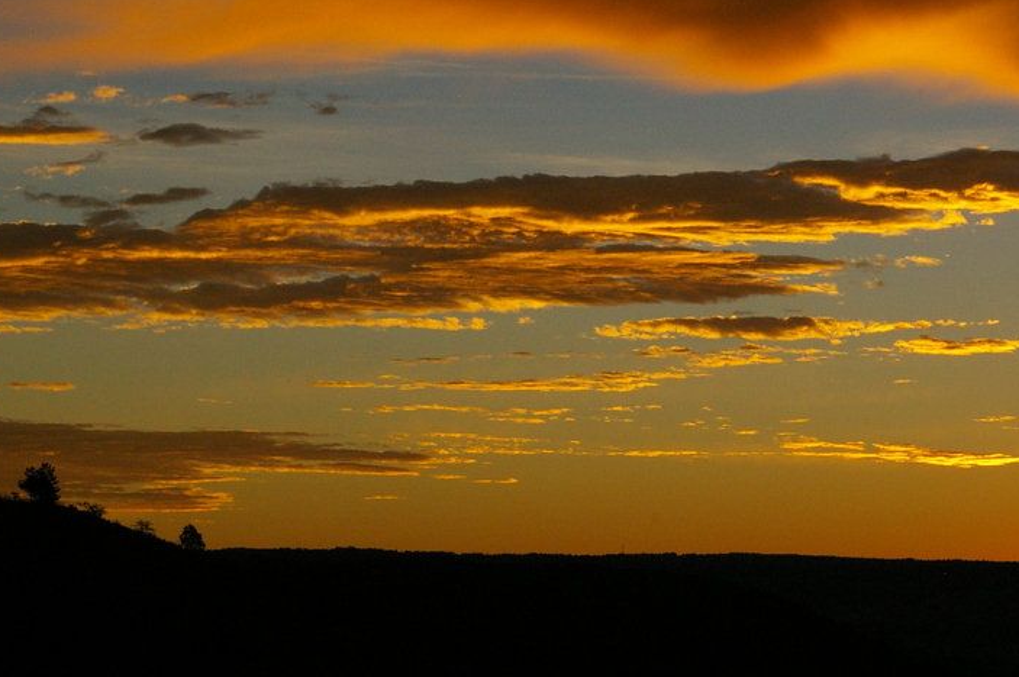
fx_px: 3982
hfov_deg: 14.5
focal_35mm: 141
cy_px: 223
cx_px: 733
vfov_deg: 9.7
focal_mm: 55
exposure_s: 1/500
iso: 800
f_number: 13
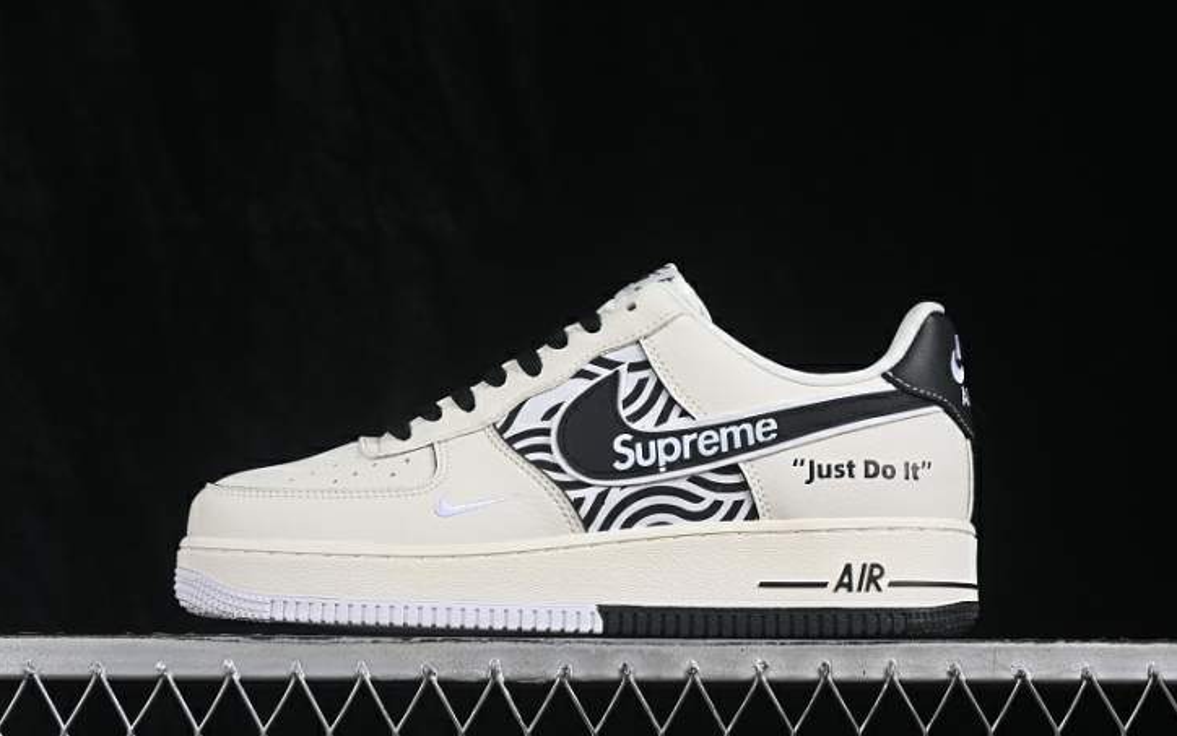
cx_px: 590
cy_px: 392
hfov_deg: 26.8
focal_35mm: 77
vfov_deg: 17.0
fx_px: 2471
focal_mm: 50
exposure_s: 1/80
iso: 160
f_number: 8
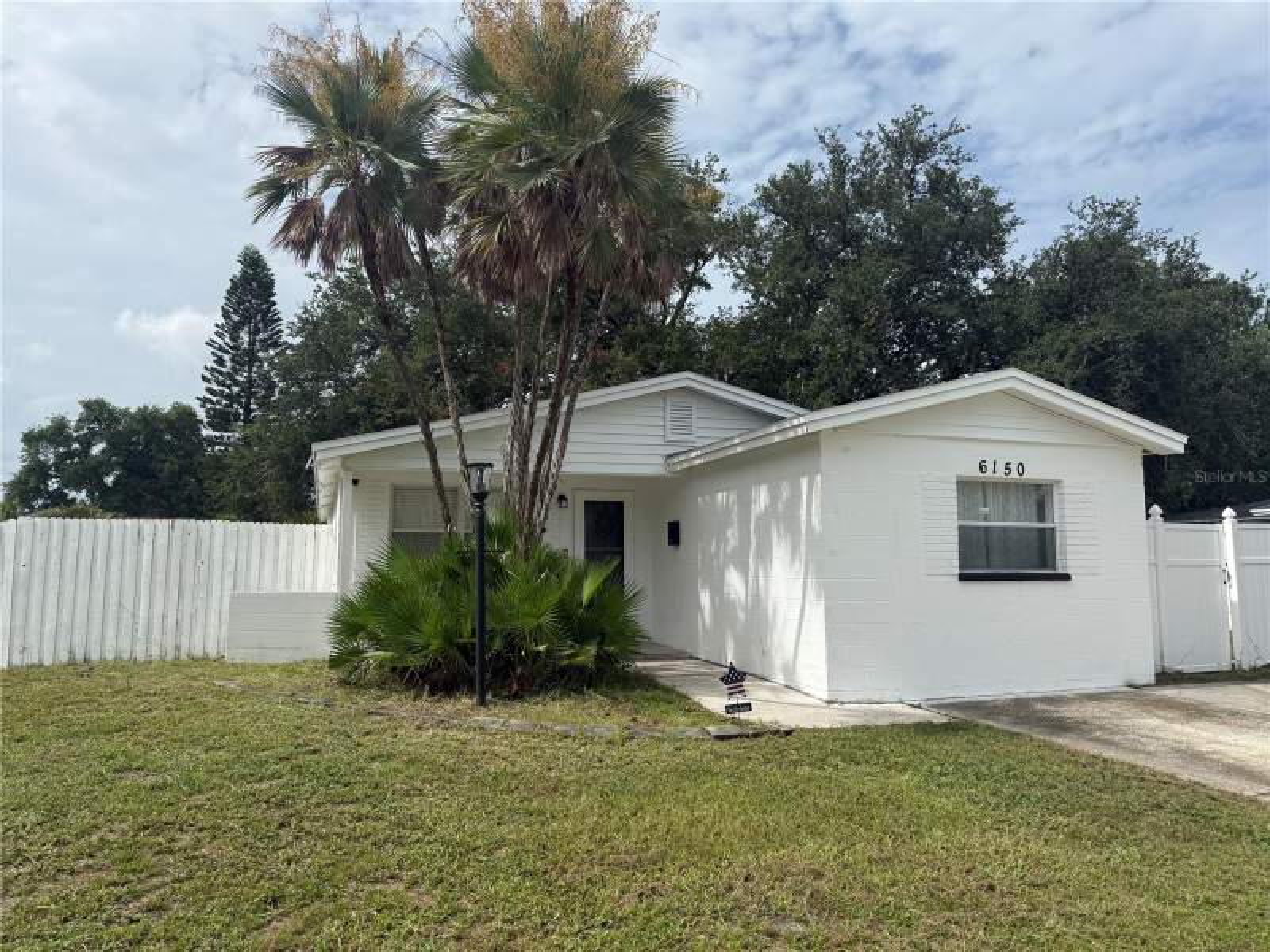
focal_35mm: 24
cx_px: 635
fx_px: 881
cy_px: 476
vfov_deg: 56.8
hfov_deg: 71.6
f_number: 1.78
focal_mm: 6.76
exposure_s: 1/6173
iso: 80
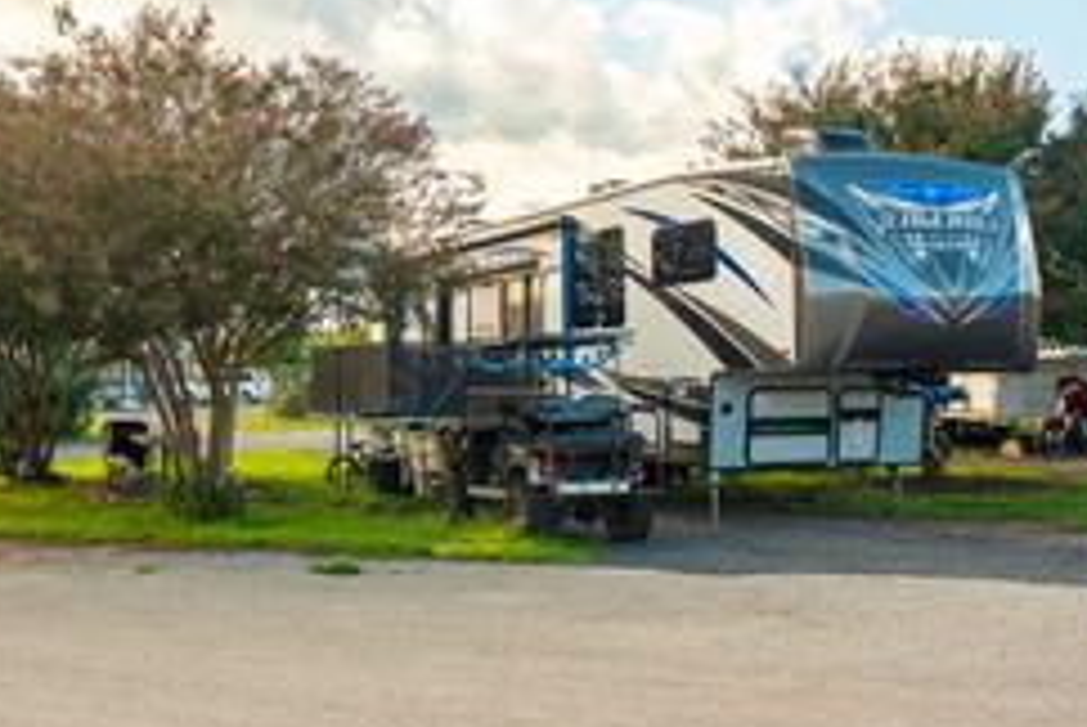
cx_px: 429
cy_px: 215
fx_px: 1360
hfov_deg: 43.3
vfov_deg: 29.6
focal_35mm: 45
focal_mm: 28
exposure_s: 1/320
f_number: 5.6
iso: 125
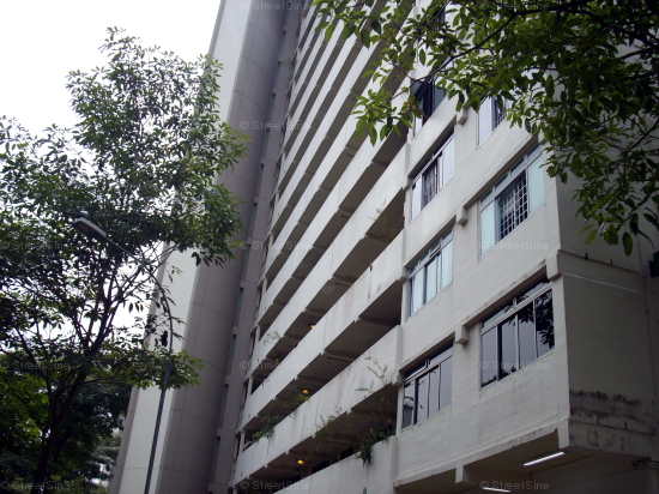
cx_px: 330
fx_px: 704
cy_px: 247
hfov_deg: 50.2
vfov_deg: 38.6
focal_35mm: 37
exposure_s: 1/200
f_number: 5.6
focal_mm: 6.2
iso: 80
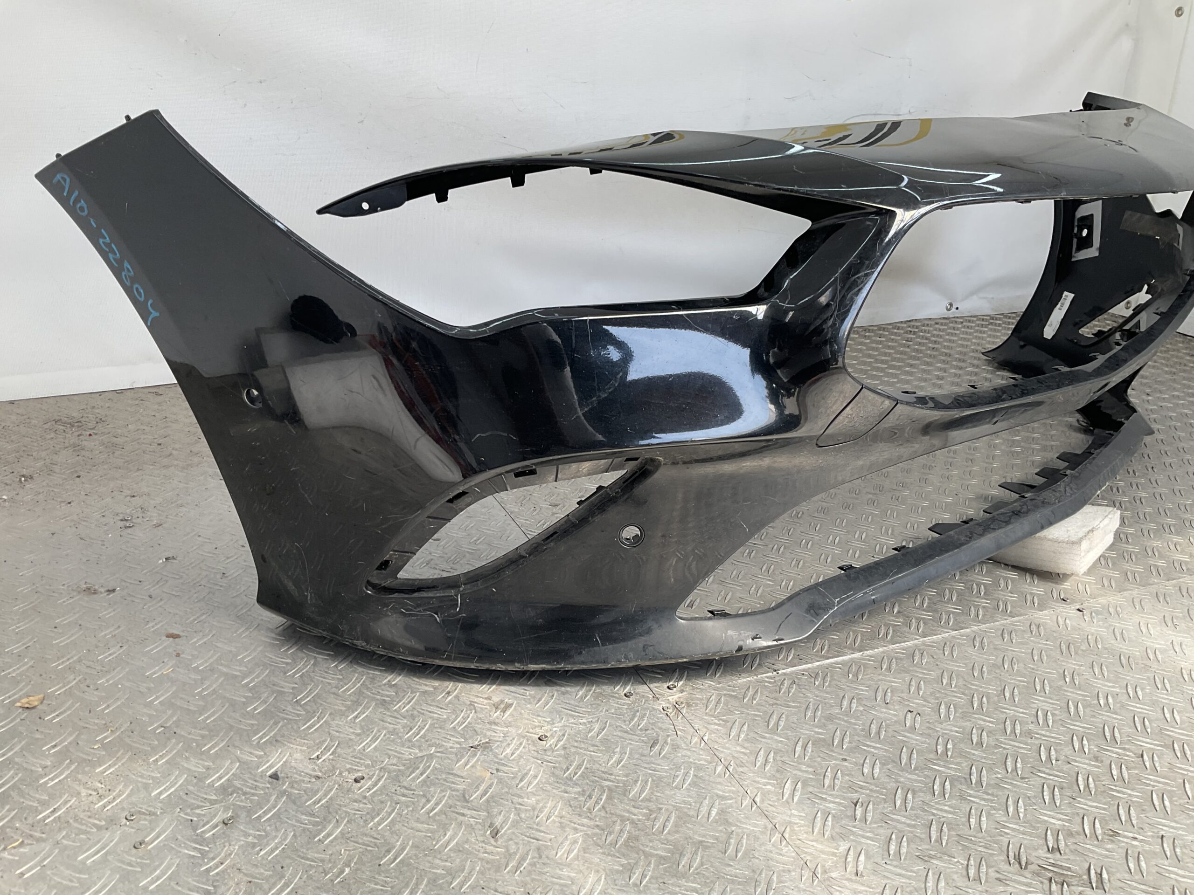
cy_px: 448
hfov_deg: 61.7
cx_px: 597
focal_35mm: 29
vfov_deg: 48.2
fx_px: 1000
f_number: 1.8
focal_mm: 3
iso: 16
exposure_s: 1/268
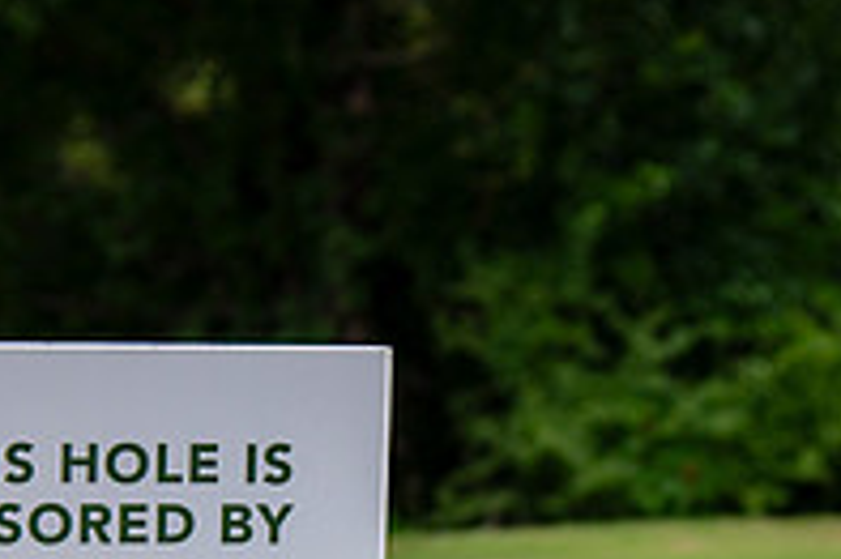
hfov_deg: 11.2
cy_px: 544
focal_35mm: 184
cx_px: 323
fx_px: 4295
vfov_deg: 7.4
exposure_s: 1/1600
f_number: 4
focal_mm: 52
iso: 200
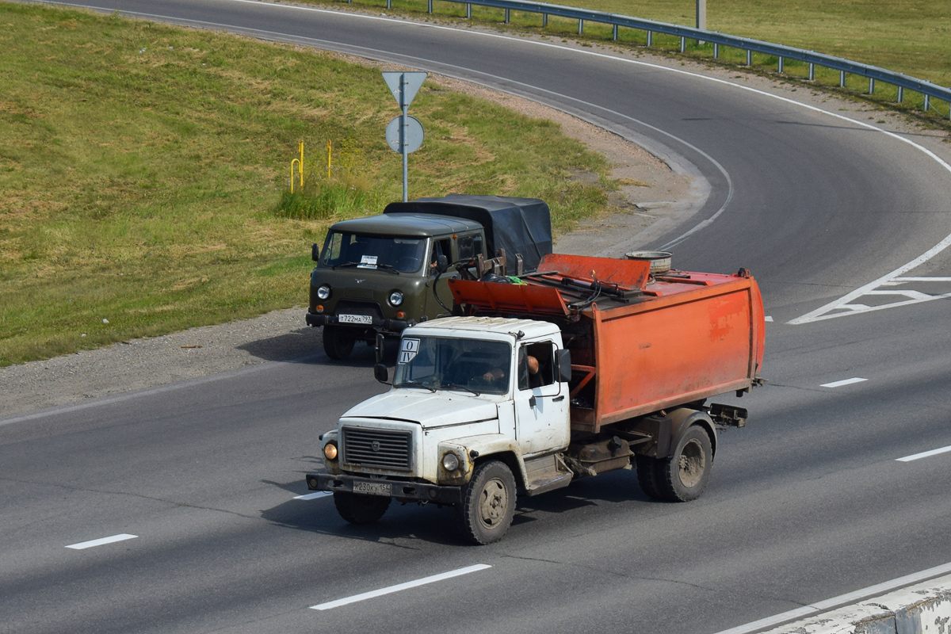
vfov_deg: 16.6
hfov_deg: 24.6
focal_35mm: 82
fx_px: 2179
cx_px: 476
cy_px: 317
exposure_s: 1/1250
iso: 200
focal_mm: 55
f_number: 6.3
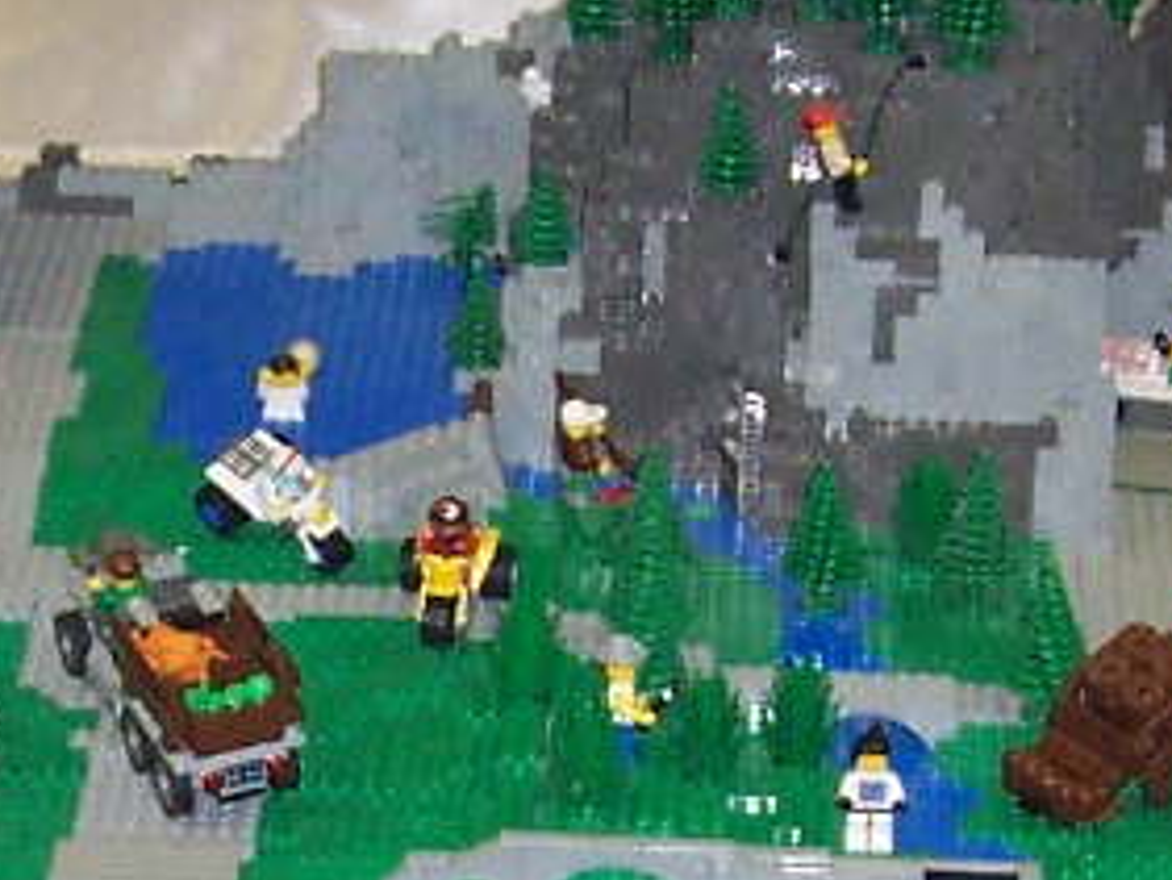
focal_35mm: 158
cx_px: 200
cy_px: 1064
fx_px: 5352
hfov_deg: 12.4
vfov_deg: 9.3
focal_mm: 5.6
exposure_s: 1/60
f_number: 2.8
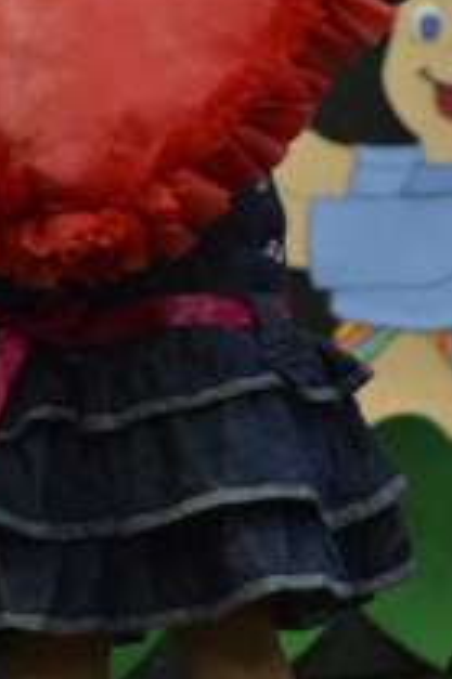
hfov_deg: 5.8
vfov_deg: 8.7
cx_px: 83
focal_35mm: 237
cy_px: 247
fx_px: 4471
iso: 3200
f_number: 5.3
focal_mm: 66
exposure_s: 1/20
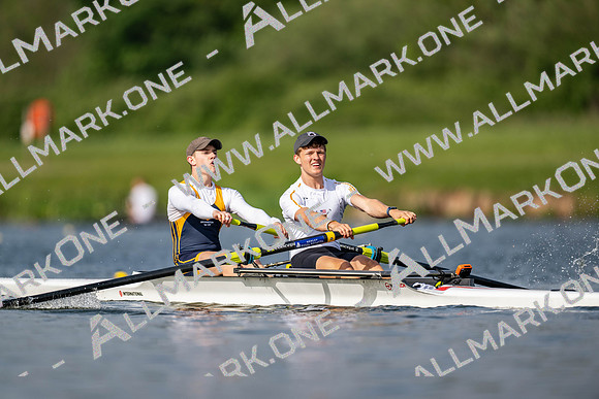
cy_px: 200
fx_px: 9985
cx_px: 300
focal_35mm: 600
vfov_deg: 2.3
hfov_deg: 3.4
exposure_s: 1/2500
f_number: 4
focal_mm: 600
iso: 200
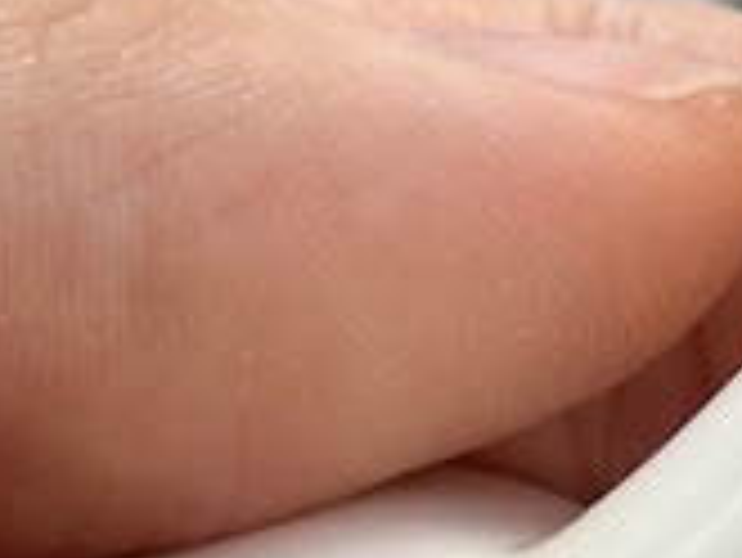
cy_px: 315
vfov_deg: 4.0
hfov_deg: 5.3
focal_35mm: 372
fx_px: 7980
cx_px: 985
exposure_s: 1/1185
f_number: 1.78
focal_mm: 6.86
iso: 64
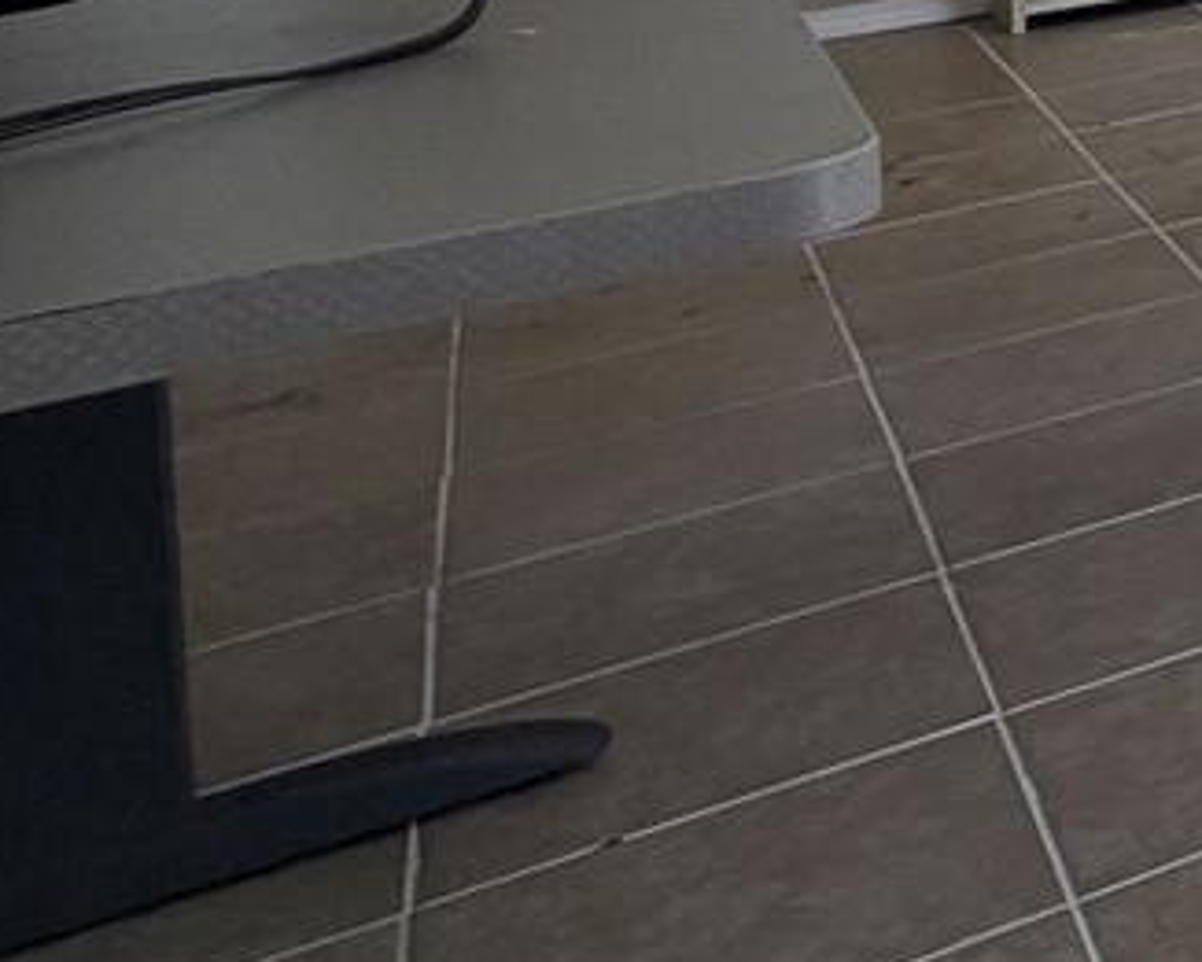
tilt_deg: -0.7
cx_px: 2688
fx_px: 2384
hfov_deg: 16.5
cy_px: -557
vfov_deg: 19.4
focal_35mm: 67
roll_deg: +2.2
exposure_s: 1/120
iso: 80
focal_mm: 2.22
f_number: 2.2
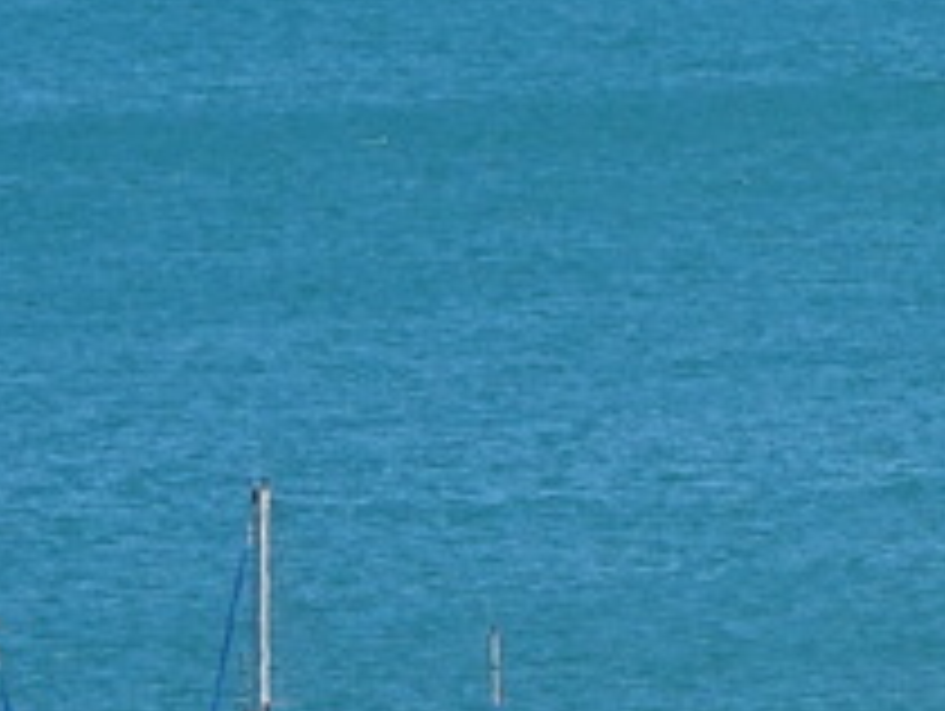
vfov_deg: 1.2
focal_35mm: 1238
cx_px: 1278
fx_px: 33835
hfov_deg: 1.6
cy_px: 706
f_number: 6.3
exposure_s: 1/320
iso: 80
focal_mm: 55.52
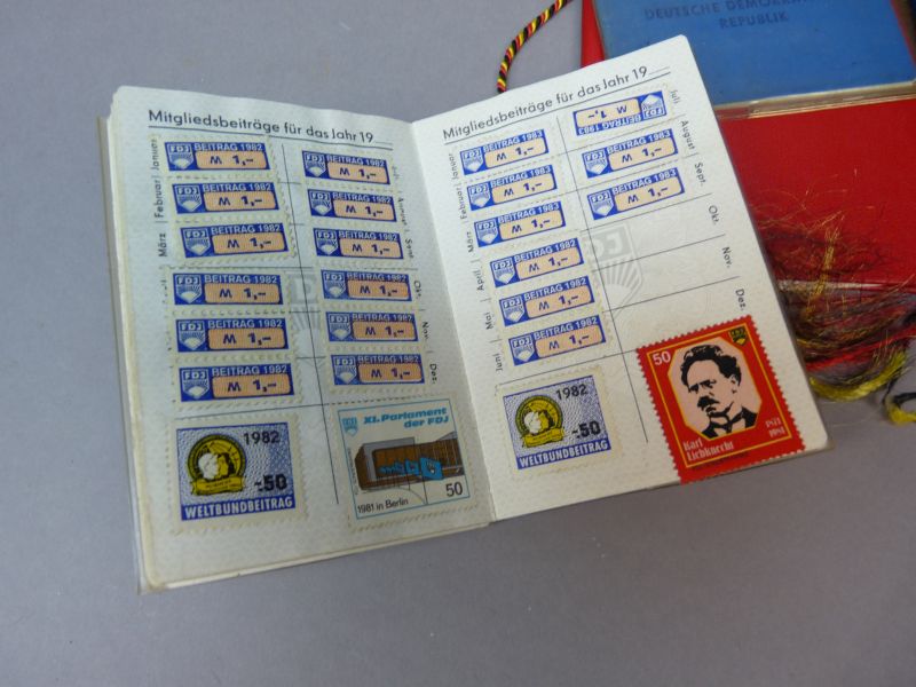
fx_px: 714
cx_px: 458
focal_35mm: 27
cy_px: 344
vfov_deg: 51.4
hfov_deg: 65.3
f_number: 2.8
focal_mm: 4.8
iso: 100
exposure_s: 1/30
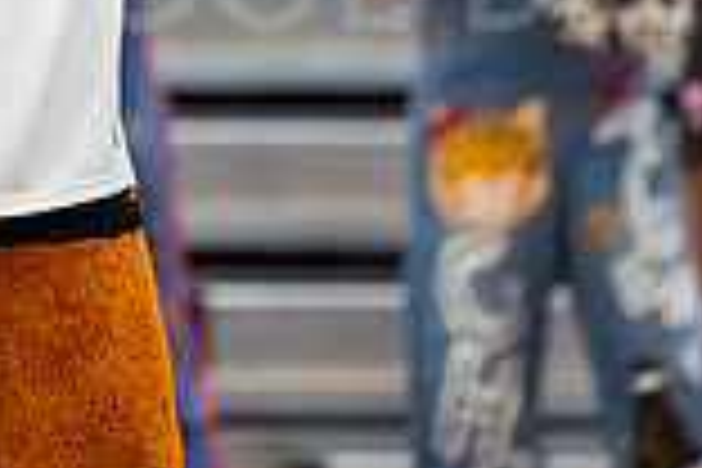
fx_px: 13044
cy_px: -317
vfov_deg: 2.1
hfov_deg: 3.1
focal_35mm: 669
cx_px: -122
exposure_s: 1/1000
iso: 3200
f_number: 3.2
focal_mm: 180
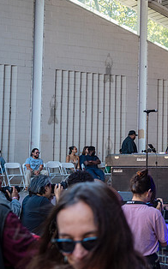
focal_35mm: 85
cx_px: 219
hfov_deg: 14.7
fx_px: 623
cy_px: 109
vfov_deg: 24.3
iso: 1000
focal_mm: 45
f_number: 4
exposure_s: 1/250
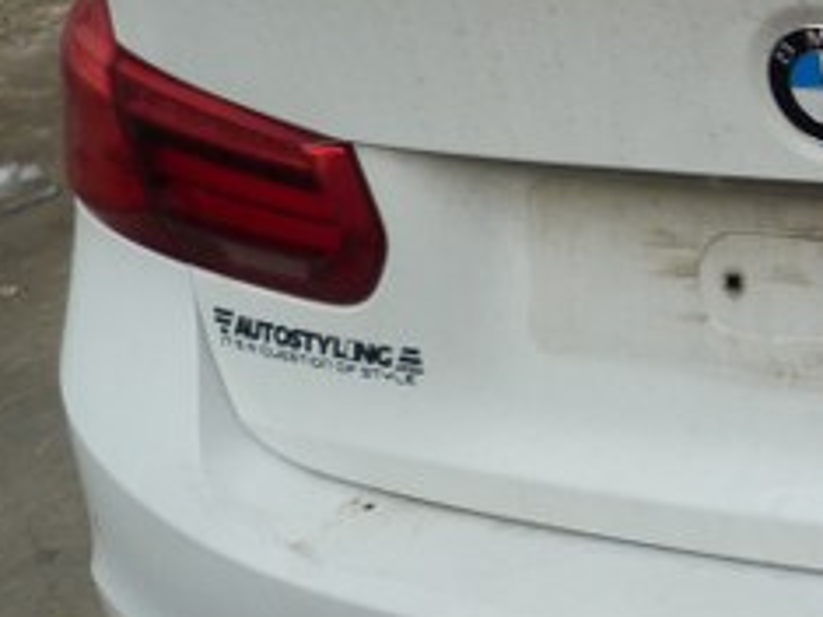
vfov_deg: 17.2
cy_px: 147
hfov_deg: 19.3
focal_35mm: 85
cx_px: 1320
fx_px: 2020
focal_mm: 4.5
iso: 80
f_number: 4
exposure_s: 1/160
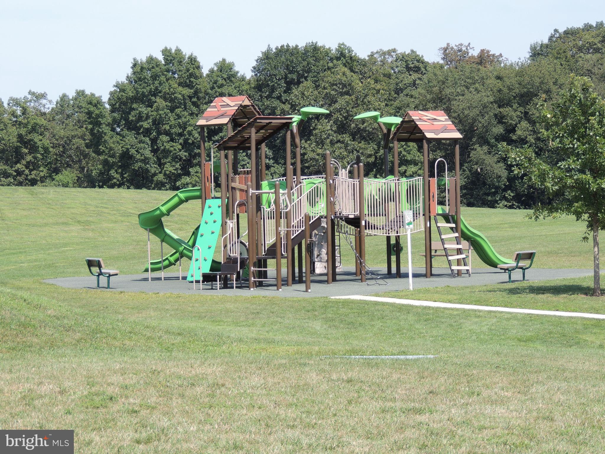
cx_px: 302
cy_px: 227
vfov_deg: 9.6
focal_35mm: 155
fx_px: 2709
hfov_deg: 12.7
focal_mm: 27.6
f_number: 4.4
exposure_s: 1/320
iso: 100
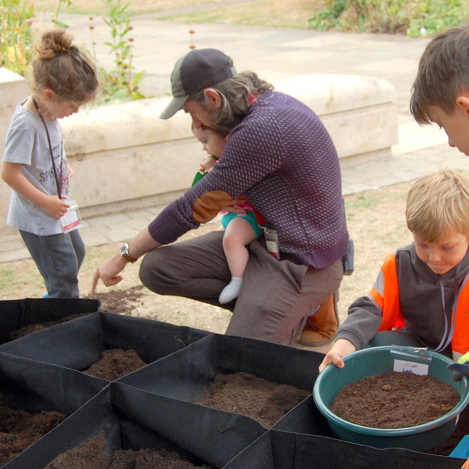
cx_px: 319
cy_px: 233
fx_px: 1012
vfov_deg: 26.1
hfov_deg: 25.9
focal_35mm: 66
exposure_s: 1/160
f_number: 6.3
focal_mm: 34
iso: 200
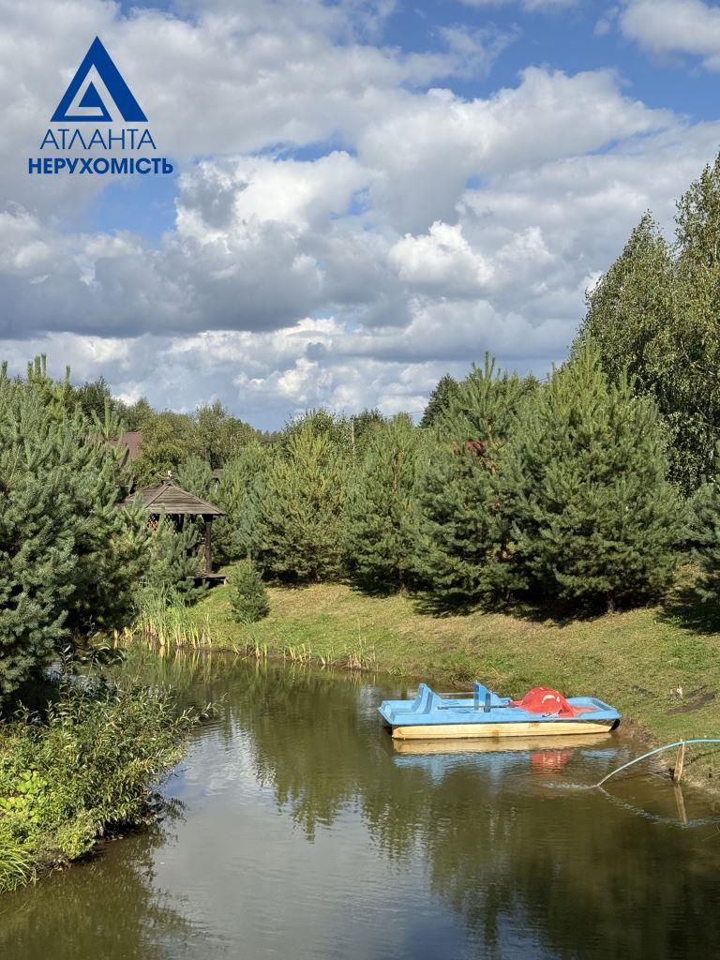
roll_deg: +0.6
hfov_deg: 30.3
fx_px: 1331
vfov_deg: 39.7
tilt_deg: -0.3
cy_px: 480
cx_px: 360
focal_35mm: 48
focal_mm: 6.76
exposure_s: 1/5587
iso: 64
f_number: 1.78
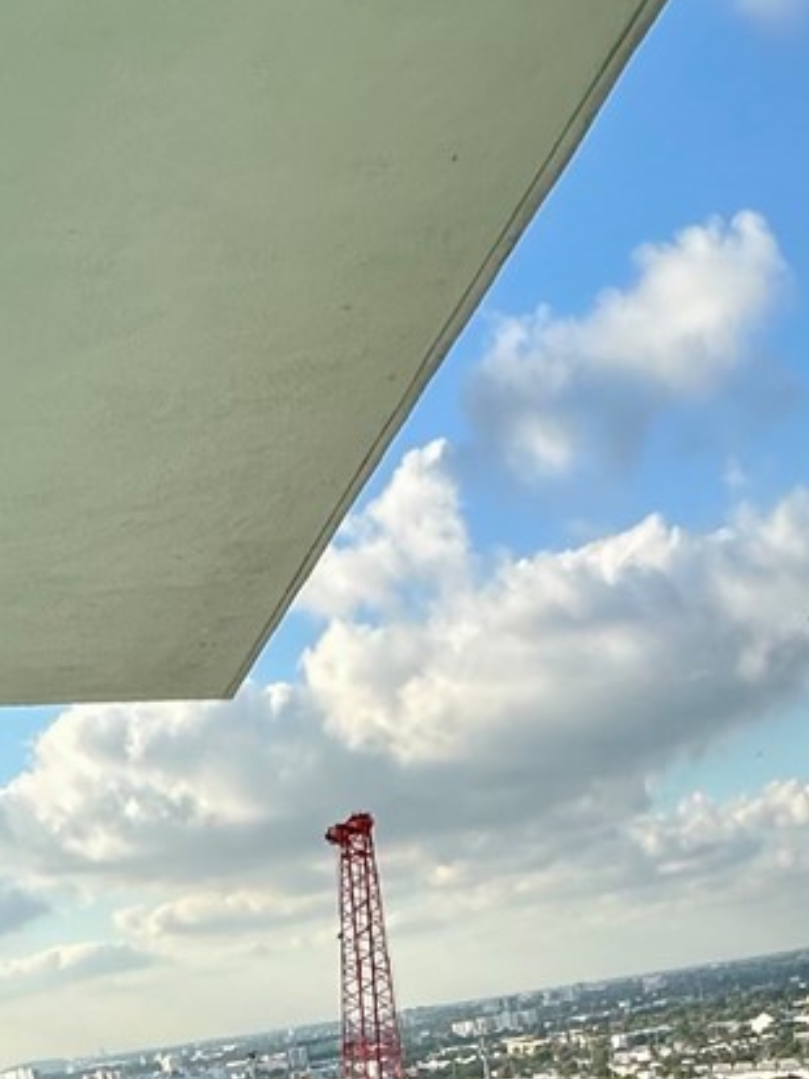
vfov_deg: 26.7
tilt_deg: -21.5
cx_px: 541
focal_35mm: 54
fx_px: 1684
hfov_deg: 26.9
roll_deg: +7.3
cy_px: 1576
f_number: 2.2
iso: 50
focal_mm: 2.22
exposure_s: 1/955
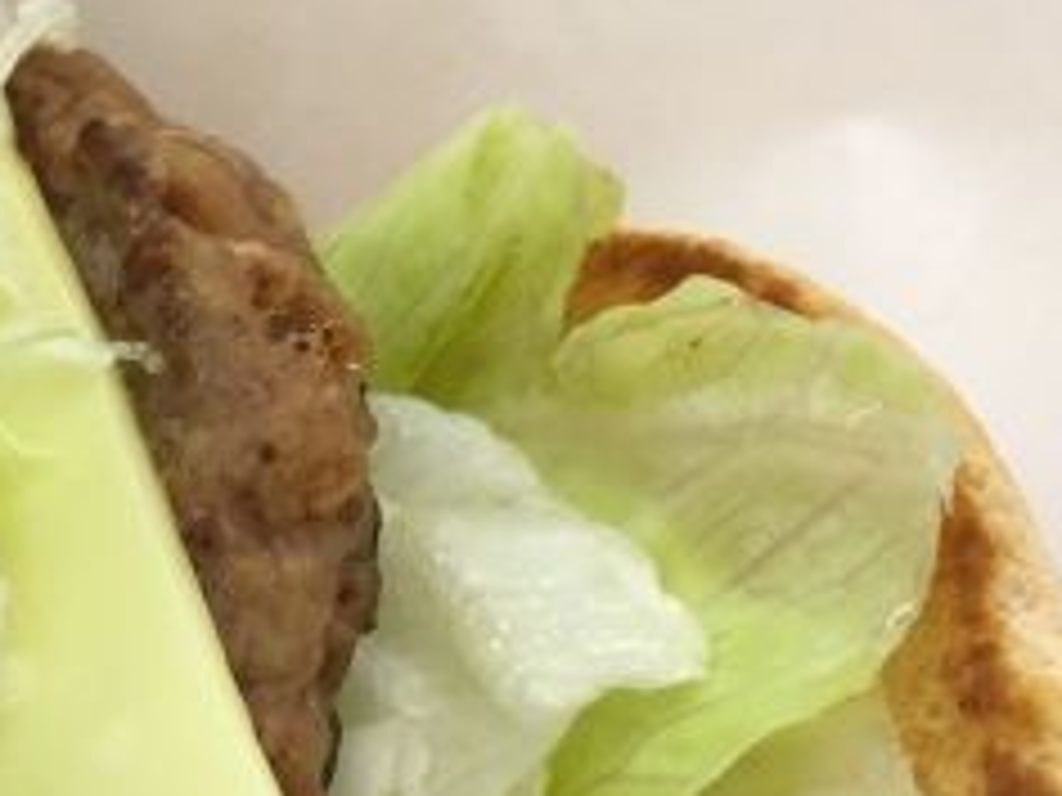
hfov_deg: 21.1
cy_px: 803
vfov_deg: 16.8
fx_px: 2638
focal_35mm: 86
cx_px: -243
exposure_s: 1/33
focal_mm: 4.15
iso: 160
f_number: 2.2
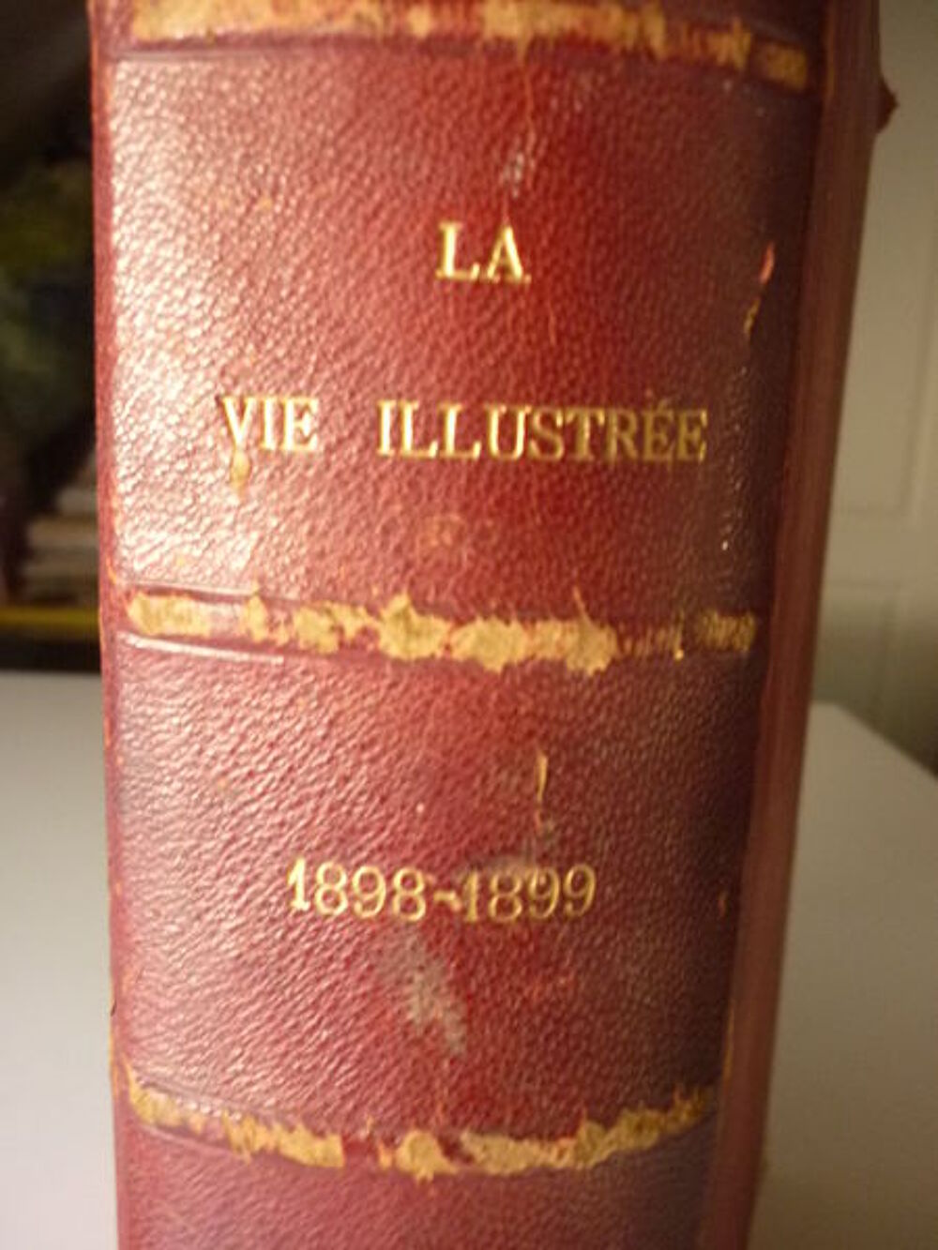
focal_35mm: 33
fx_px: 1192
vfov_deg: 55.3
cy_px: 625
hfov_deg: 43.0
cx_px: 469
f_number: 2.8
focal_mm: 5.5
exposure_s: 1/40
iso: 400
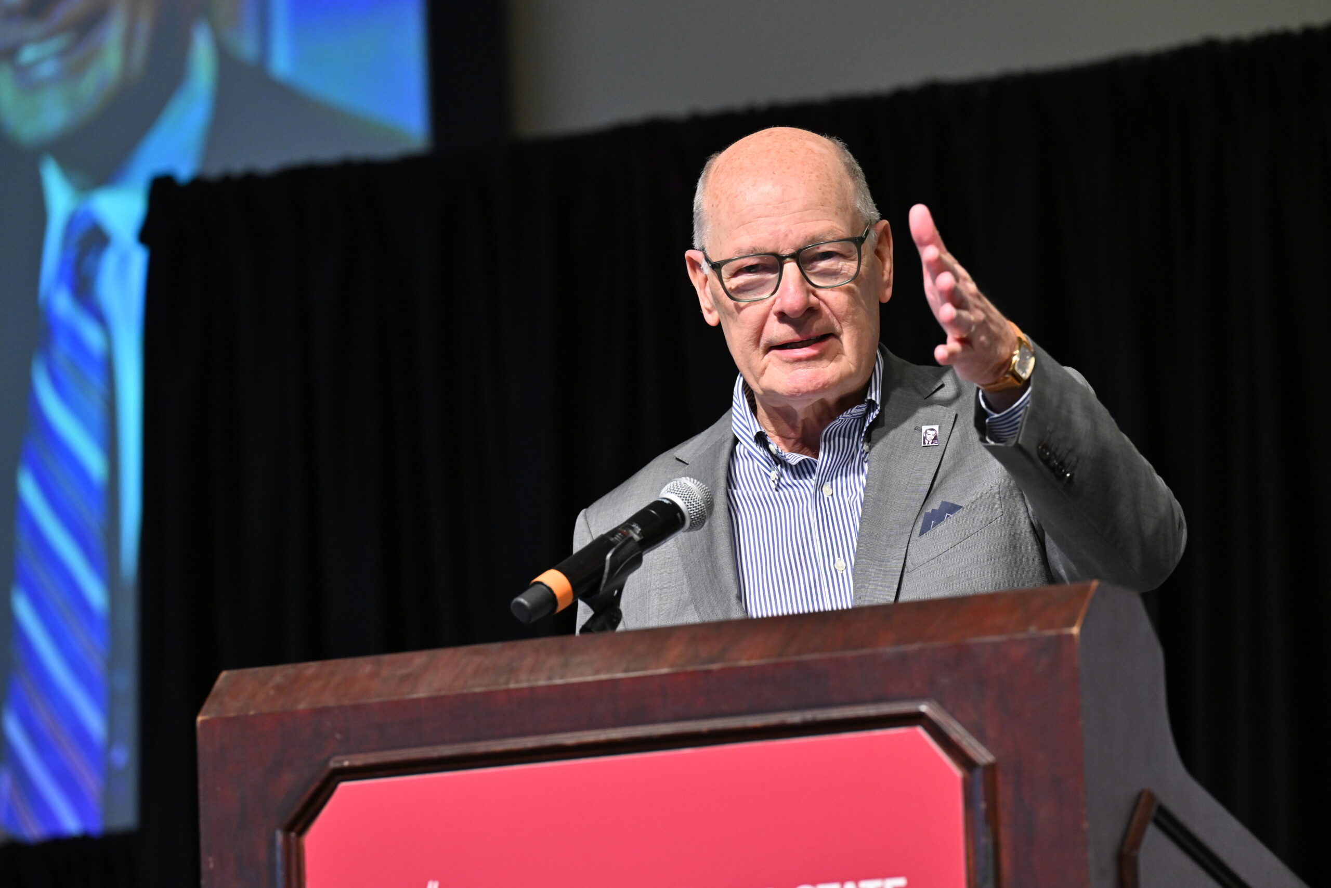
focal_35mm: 200
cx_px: 666
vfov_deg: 6.9
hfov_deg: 10.3
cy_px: 444
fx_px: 7394
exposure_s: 1/320
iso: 1600
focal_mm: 200
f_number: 4.5
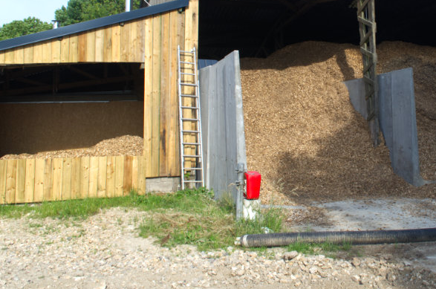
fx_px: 556
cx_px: 312
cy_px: 51
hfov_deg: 41.9
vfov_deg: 28.4
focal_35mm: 46
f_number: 8
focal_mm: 18
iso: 125
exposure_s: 1/250
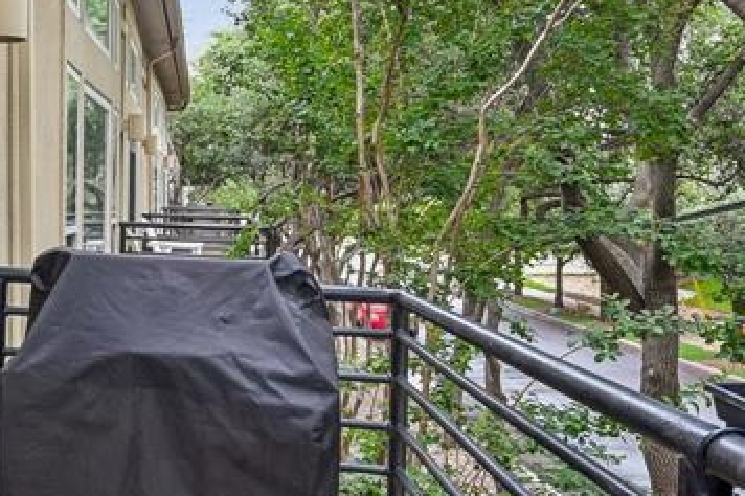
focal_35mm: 46
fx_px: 951
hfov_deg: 37.1
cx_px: -42
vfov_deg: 29.1
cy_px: 186
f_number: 8
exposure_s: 1/6
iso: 400
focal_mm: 16
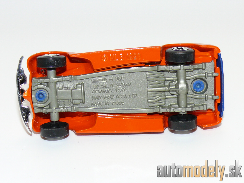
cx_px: 122
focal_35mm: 97
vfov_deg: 15.2
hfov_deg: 20.2
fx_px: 684
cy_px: 92
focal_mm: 13.1
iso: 100
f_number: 4
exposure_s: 1/30
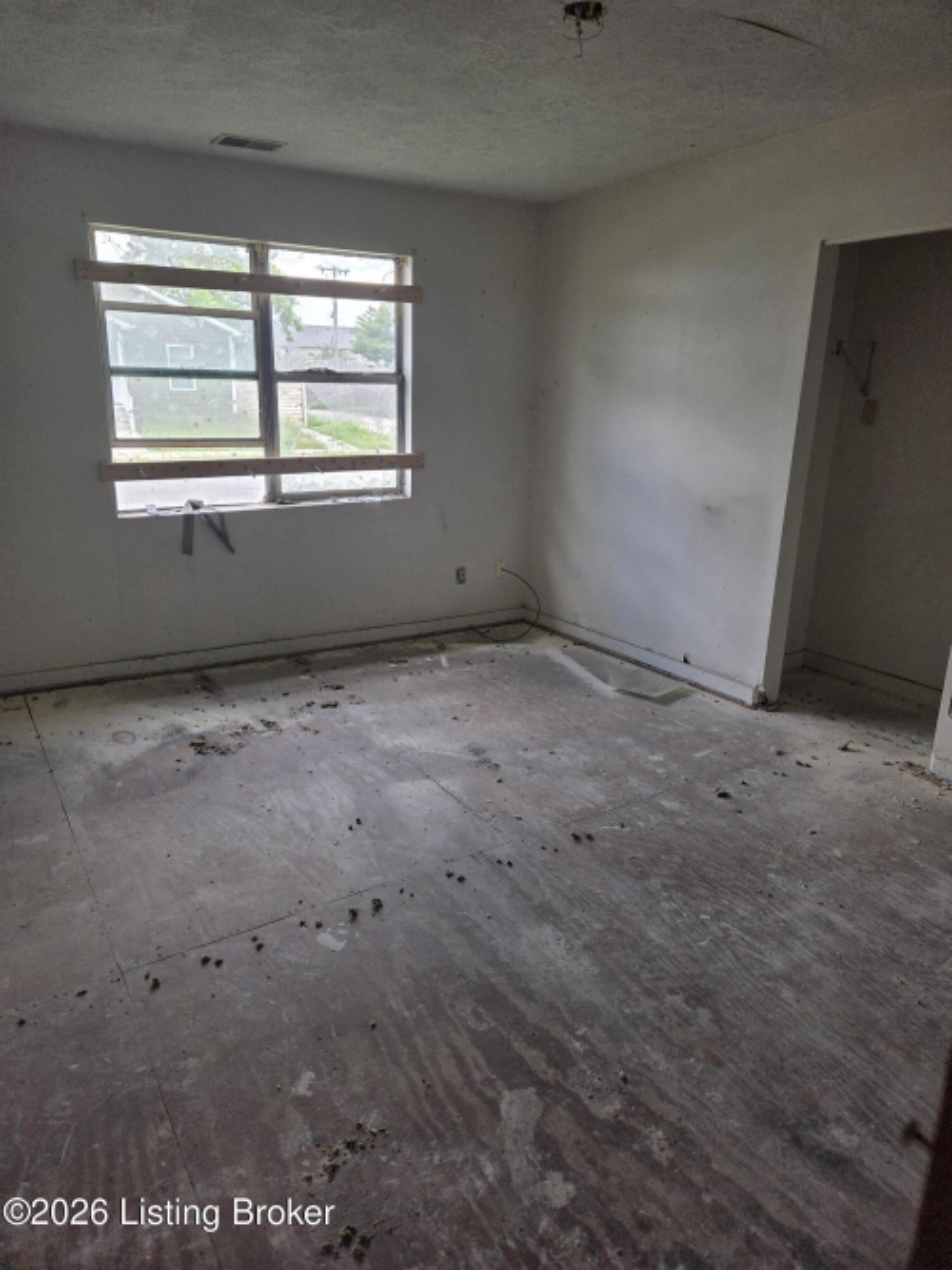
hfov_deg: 58.9
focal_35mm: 23
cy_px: 635
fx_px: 844
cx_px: 476
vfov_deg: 73.9
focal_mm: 5.4
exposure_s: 1/180
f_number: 1.8
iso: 40
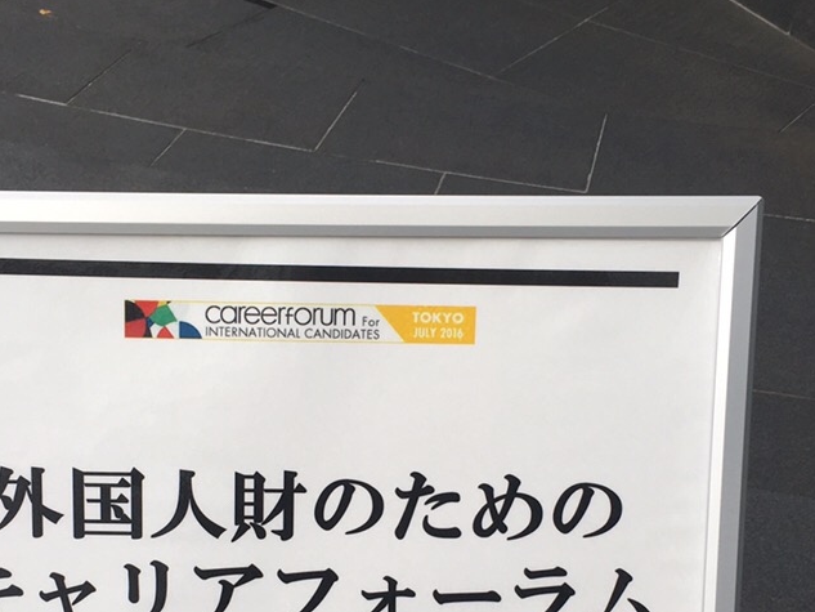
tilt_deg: -42.1
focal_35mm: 55
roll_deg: -1.9
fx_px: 1295
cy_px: 510
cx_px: 377
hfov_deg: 34.9
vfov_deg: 26.0
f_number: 2.2
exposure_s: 1/430
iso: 25
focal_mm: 4.15
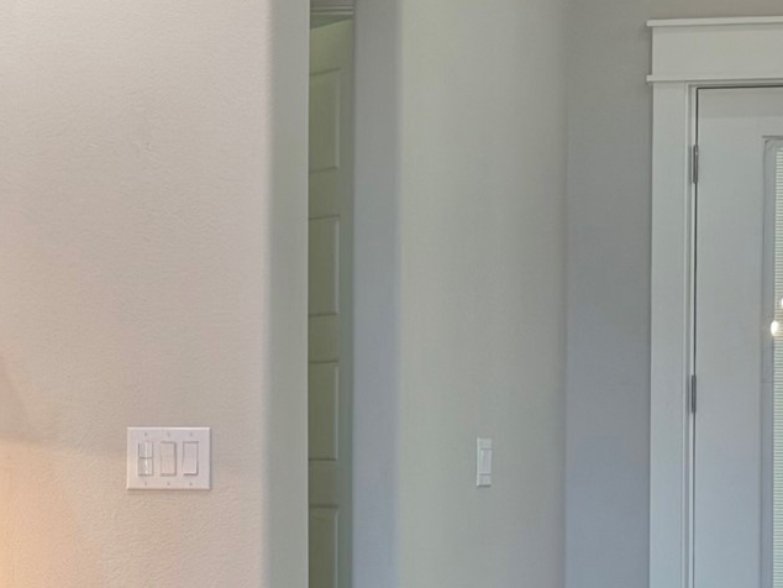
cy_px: 451
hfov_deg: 12.7
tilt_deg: -0.5
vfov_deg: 9.6
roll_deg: -0.7
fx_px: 3507
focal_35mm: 155
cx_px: 240
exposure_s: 1/151
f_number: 1.78
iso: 160
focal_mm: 6.76
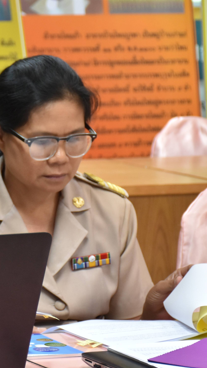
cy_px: 164
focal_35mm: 213
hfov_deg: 5.7
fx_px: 2078
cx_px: -72
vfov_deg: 10.1
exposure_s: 1/40
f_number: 5
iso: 800
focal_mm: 66
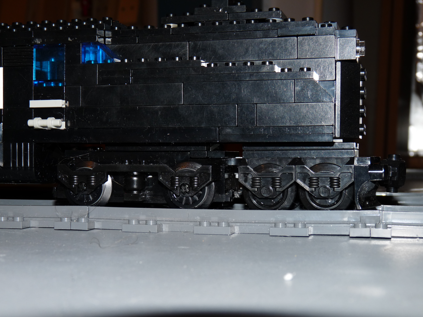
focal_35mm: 56
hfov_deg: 34.4
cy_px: 160
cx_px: 215
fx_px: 684
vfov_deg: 26.1
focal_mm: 9.9
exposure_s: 1/30
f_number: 4
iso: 100
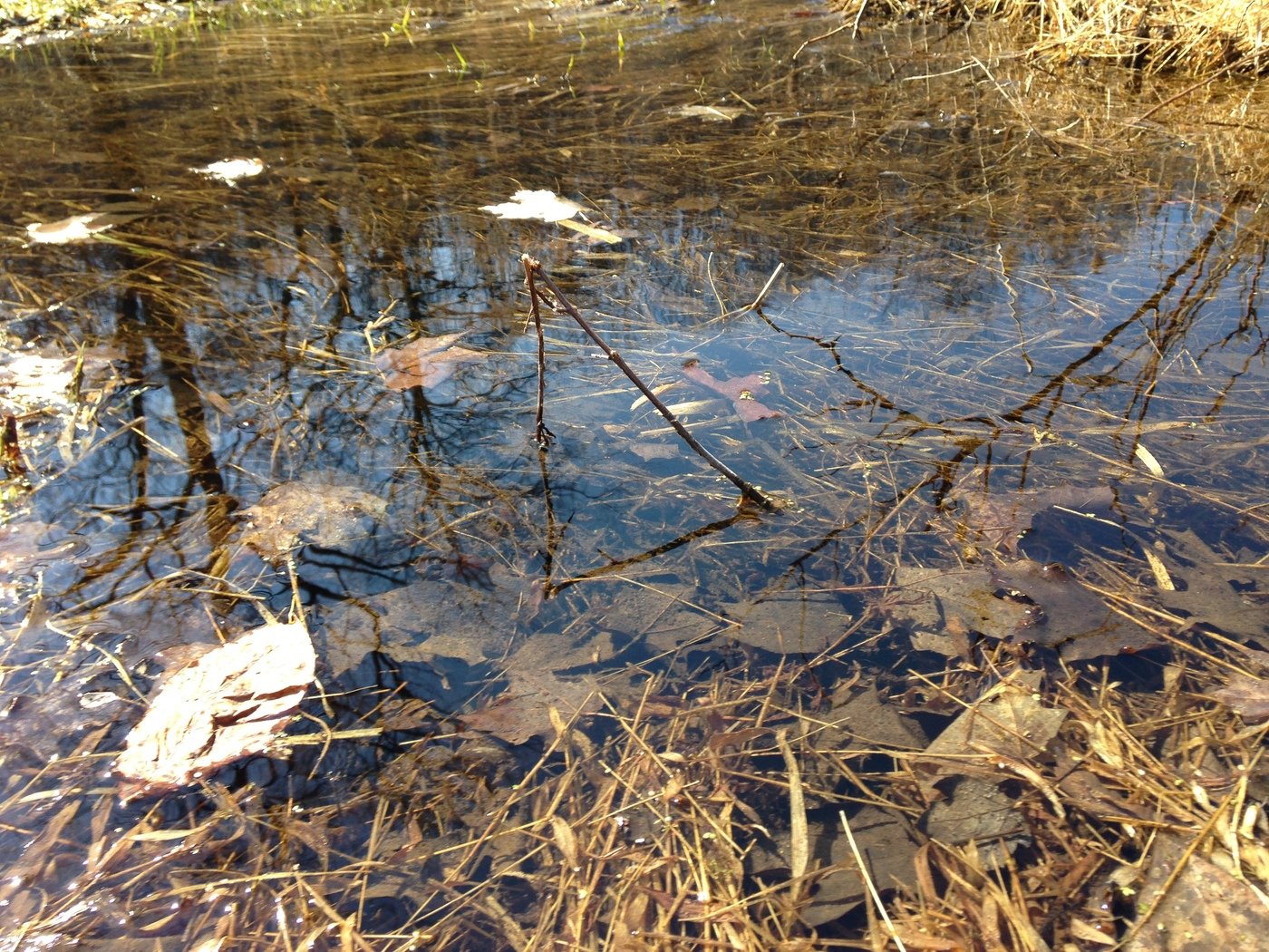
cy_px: 476
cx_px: 634
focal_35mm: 33
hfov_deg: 55.4
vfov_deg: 42.9
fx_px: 1210
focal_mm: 4.12
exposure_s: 1/330
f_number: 2.4
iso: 50
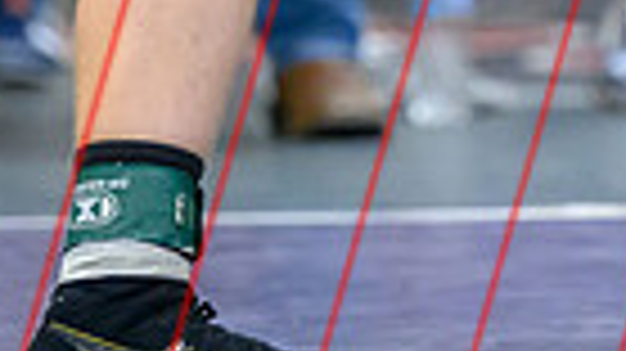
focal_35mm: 729
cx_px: 783
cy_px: -391
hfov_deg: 3.0
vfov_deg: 1.7
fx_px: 12094
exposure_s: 1/640
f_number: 2.8
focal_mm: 160
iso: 6400
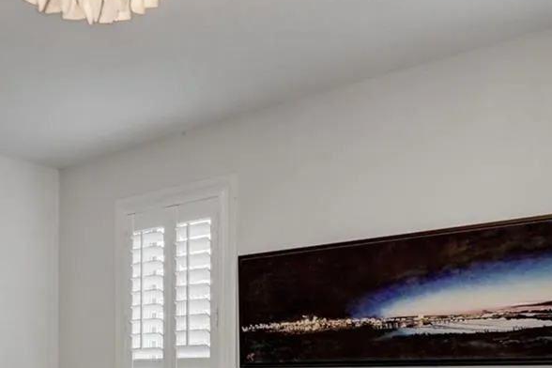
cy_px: 367
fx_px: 751
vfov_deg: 26.1
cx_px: 150
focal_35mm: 49
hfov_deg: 39.4
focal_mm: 18
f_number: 5.6
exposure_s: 1/60
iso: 1250
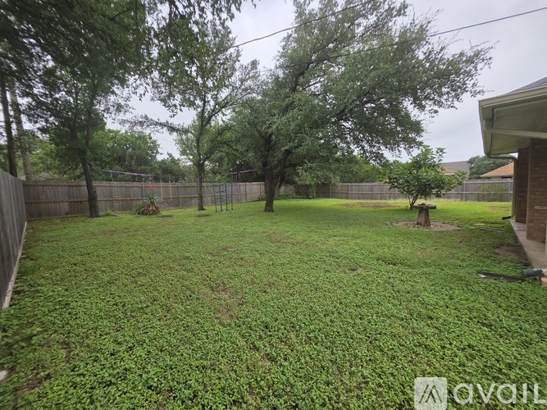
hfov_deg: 106.2
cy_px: 205
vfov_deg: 89.9
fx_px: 205
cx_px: 274
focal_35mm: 13
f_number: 1.9
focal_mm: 2.2
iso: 40
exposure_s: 1/383
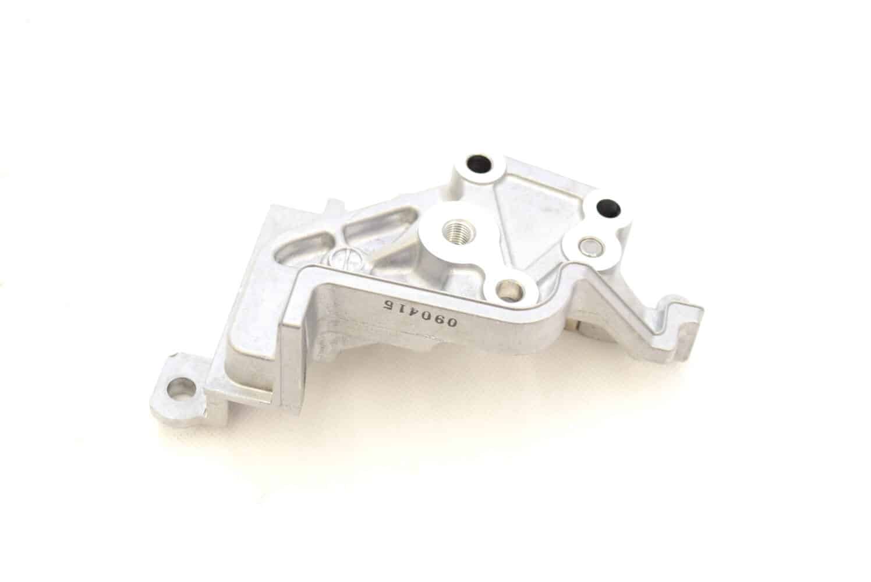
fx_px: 1453
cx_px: 436
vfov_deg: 22.7
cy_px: 291
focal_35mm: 60
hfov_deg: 33.4
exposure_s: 1/125
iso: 400
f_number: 5.6
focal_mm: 40
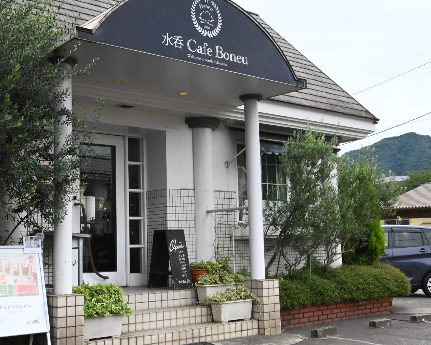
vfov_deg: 32.7
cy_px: 171
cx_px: 178
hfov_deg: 40.2
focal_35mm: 46
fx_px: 587
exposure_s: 1/5000
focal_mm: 40
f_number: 16
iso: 16000
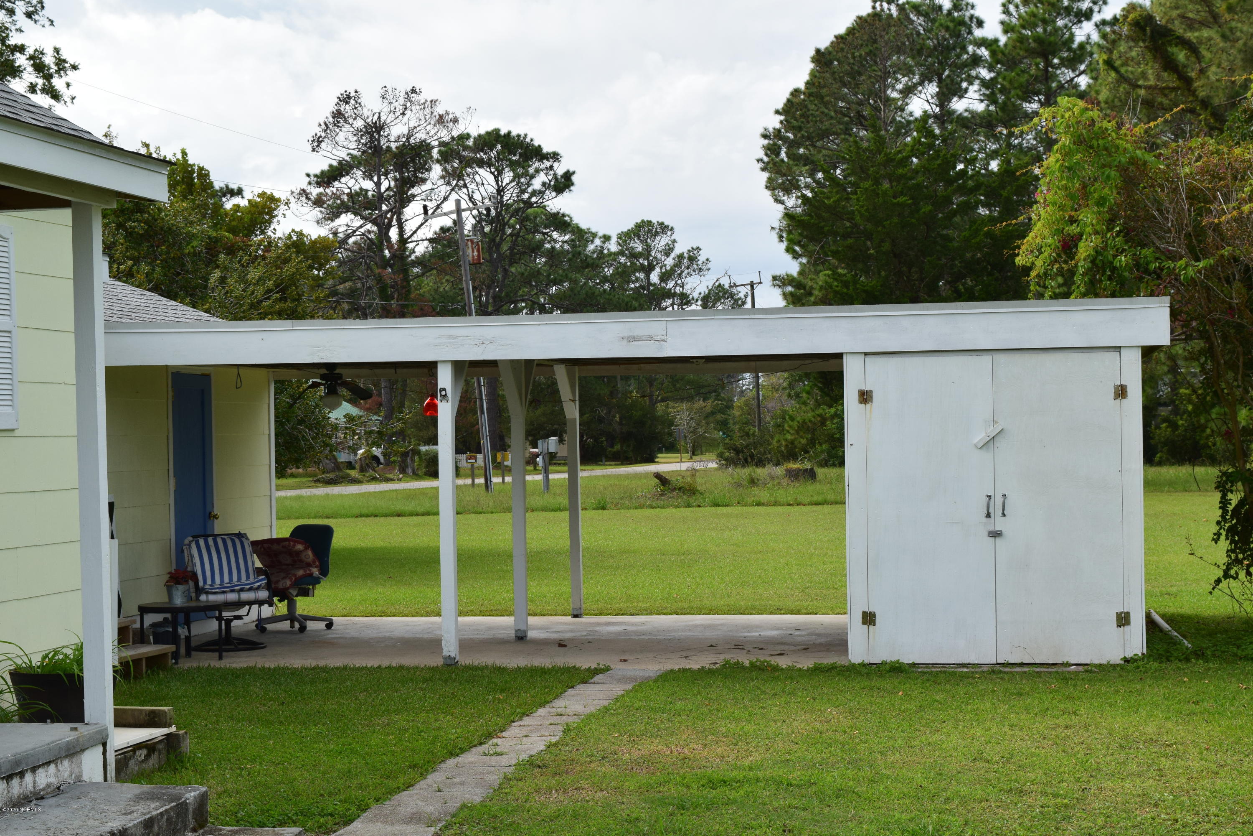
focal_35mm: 63
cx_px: 626
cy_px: 418
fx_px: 2193
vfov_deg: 21.6
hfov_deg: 31.9
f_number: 11
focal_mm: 42
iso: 400
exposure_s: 1/400
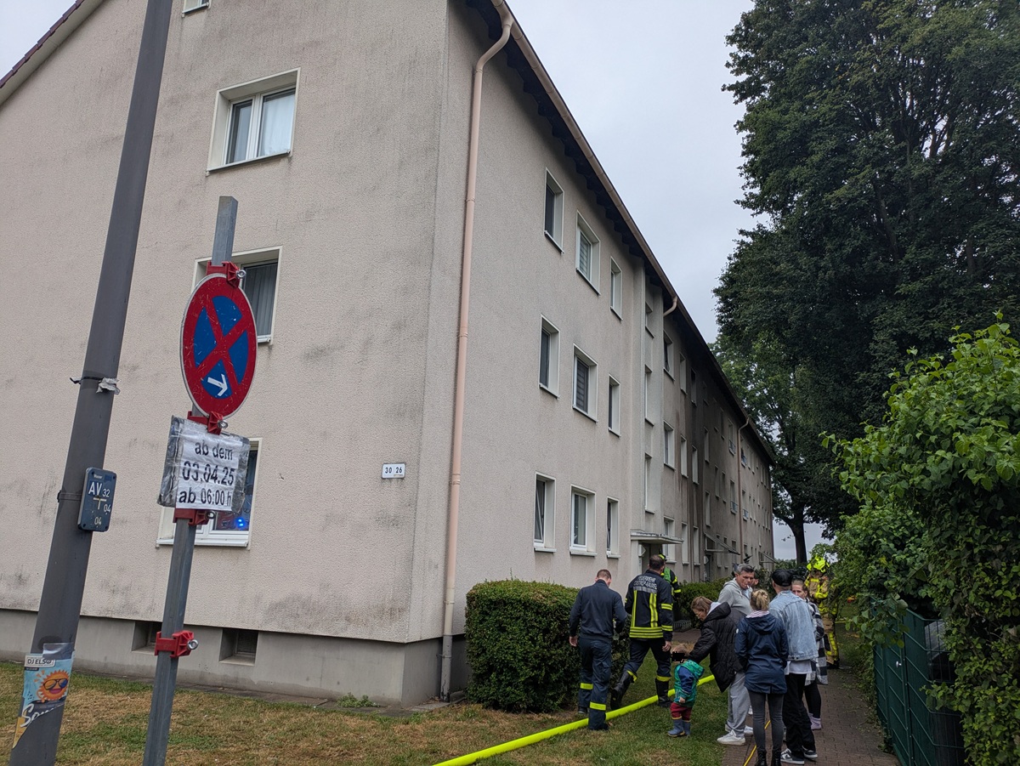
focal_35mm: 25
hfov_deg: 69.4
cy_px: 383
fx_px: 737
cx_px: 510
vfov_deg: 54.9
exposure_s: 1/456
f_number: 1.89
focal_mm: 5.43
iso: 42
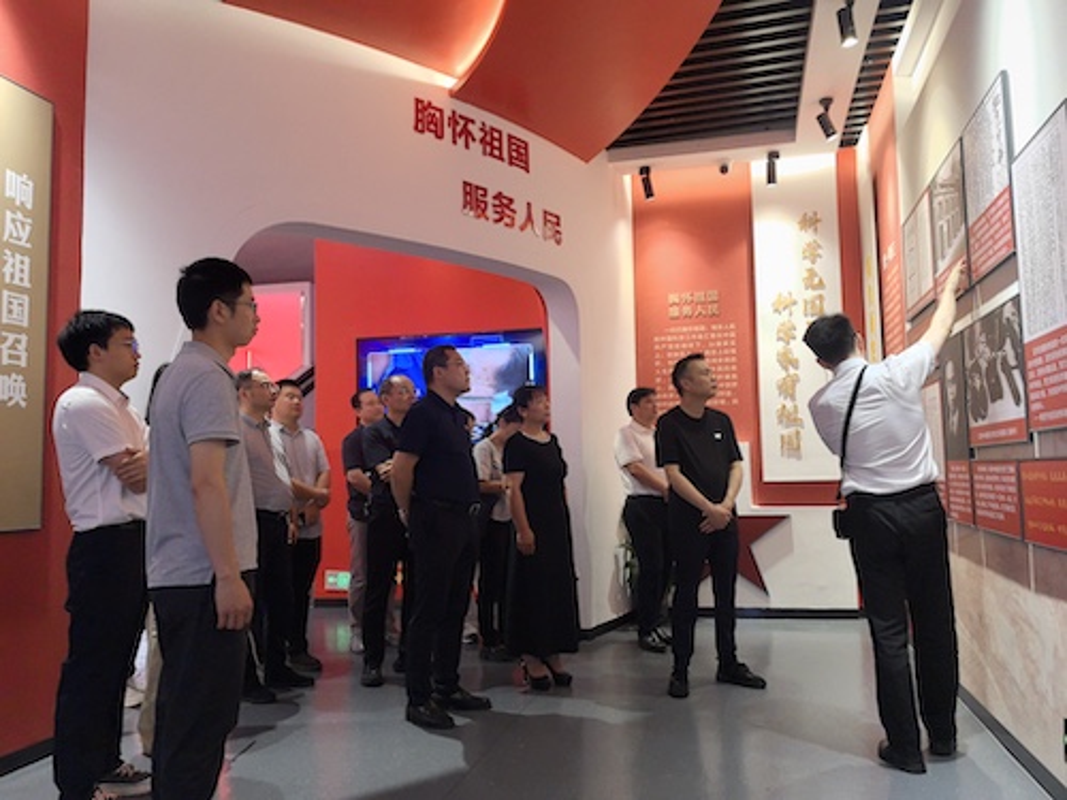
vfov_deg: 51.4
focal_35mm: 27
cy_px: 400
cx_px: 534
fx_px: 832
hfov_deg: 65.3
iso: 250
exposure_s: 1/99.6
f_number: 2
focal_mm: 5.75
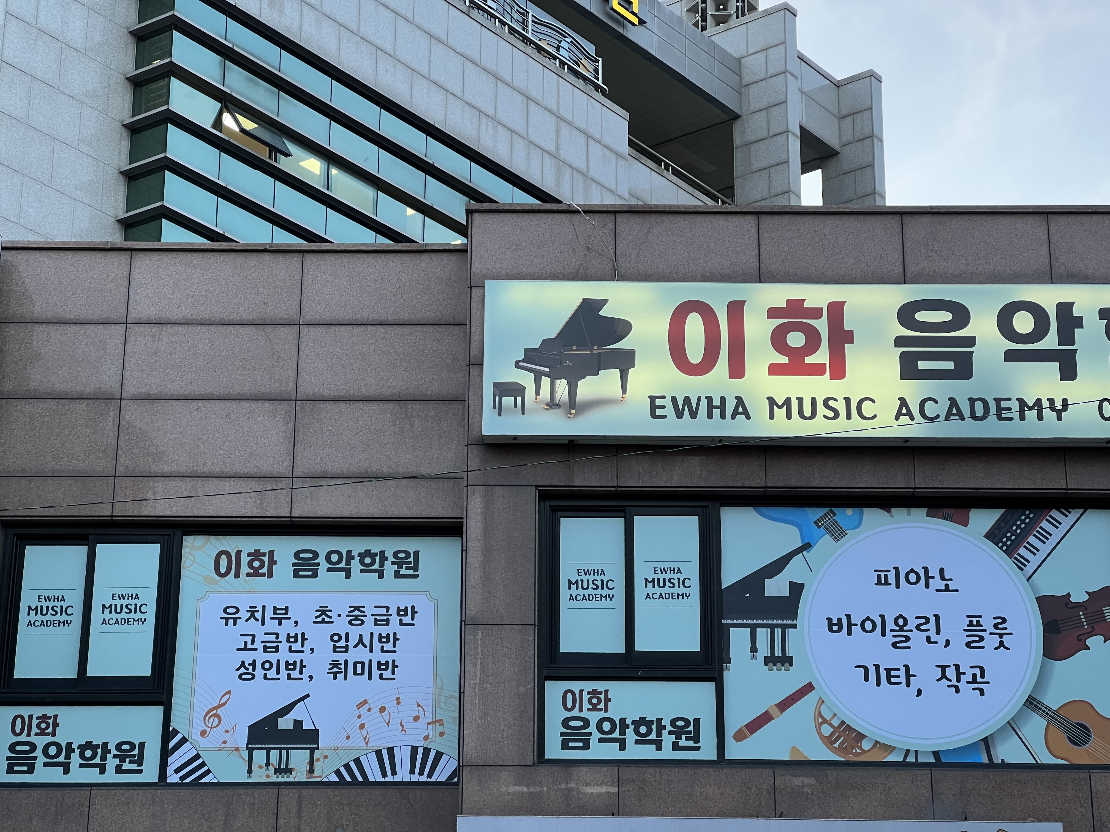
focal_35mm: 77
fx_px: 2469
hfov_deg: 25.3
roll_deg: -0.1
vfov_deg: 19.1
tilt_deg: +21.7
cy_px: 416
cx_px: 555
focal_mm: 9
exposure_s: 1/99
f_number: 2.8
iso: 160
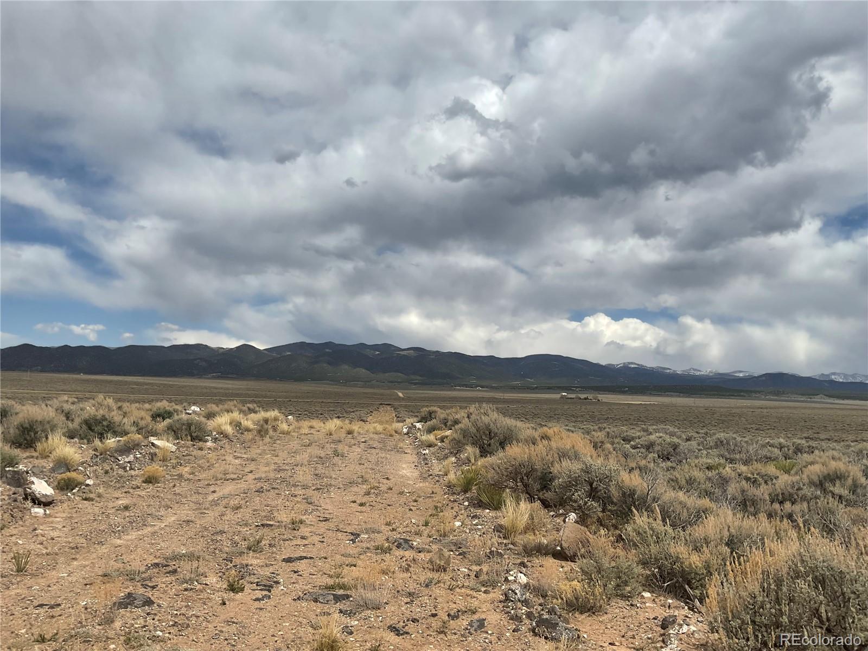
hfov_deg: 61.7
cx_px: 434
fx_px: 727
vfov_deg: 48.2
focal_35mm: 29
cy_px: 326
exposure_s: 1/4065
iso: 16
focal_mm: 3
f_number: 1.8
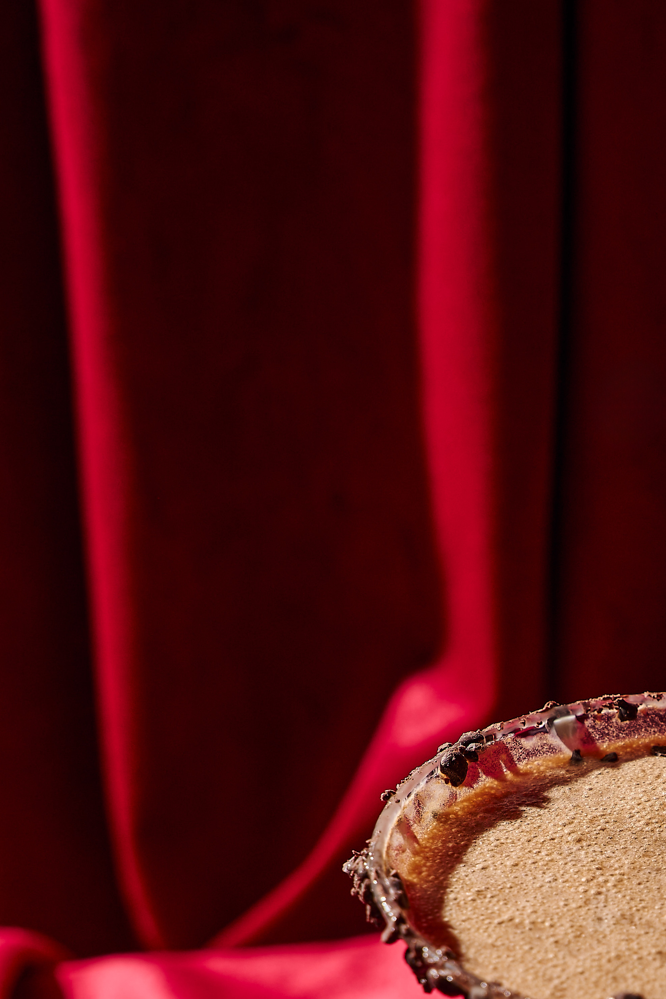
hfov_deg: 11.5
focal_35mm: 118
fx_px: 3263
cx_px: 670
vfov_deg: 17.1
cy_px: 953
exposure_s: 1/100
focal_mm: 58.3
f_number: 5.6
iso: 160
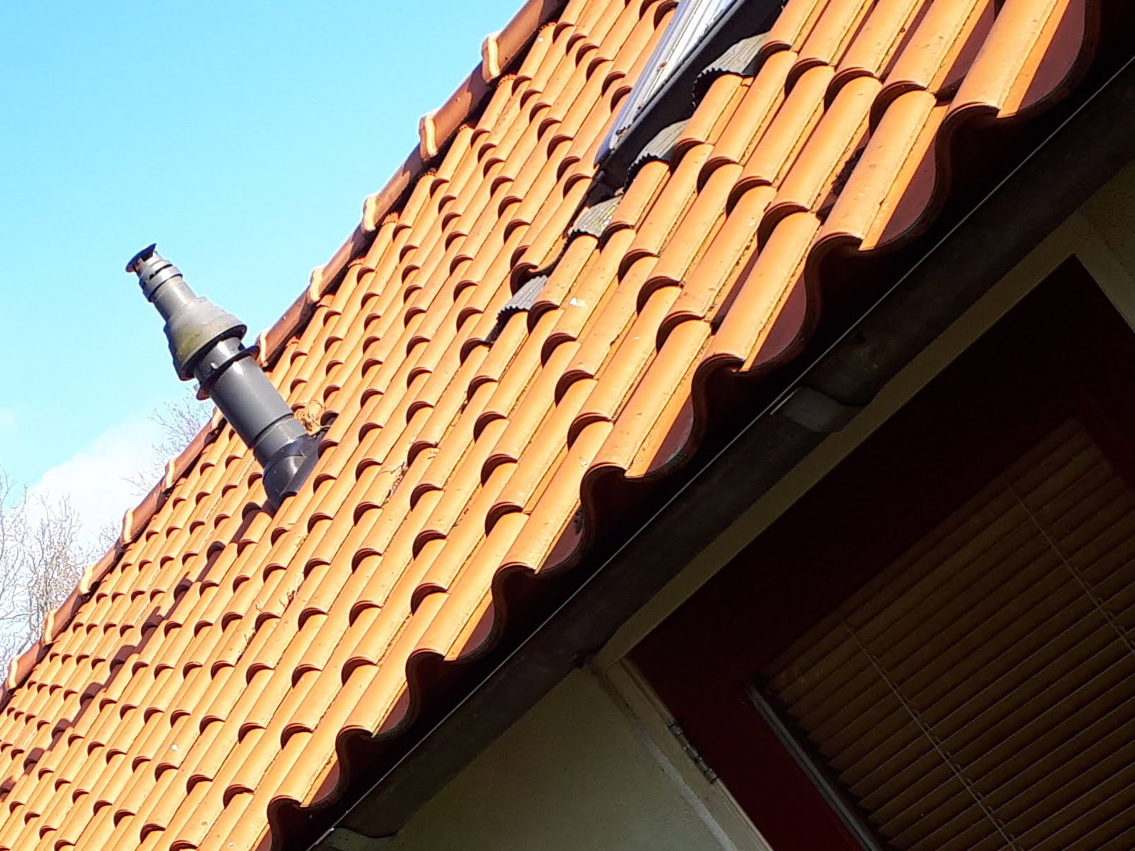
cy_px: 1045
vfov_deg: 17.9
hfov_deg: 24.9
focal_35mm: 78
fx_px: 2557
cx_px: 368
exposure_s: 1/397
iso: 40
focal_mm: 3.6
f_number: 1.9
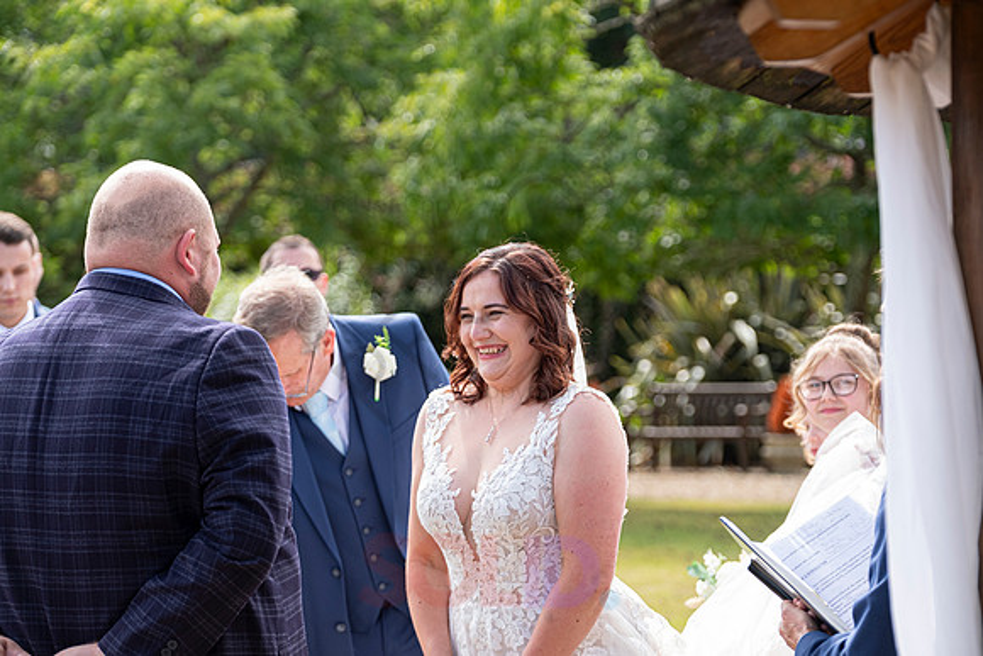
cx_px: 492
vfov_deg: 11.8
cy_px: 328
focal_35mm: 116
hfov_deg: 17.6
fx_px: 3168
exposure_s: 1/640
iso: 200
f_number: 3.2
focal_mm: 77.3
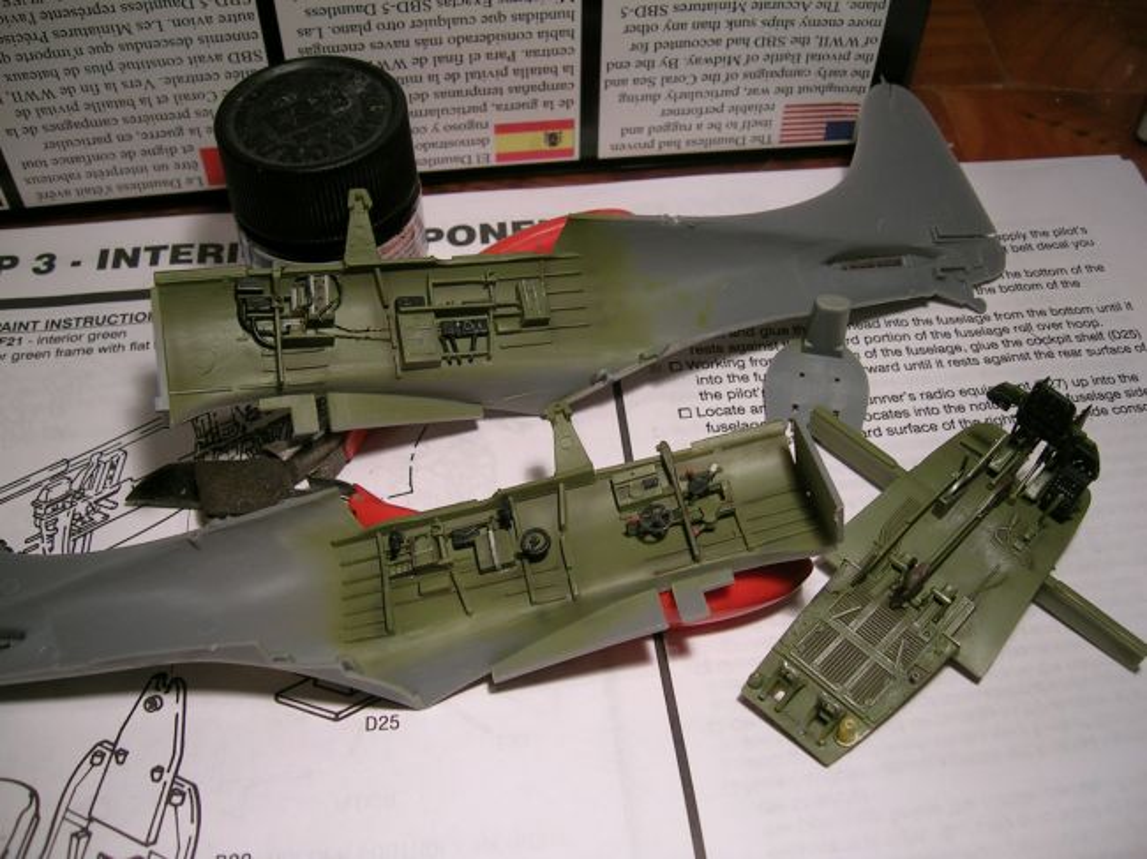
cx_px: 574
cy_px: 430
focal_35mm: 35
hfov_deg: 52.6
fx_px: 1159
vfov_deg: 40.7
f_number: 2.8
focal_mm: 5.4
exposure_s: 1/19.2
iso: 50
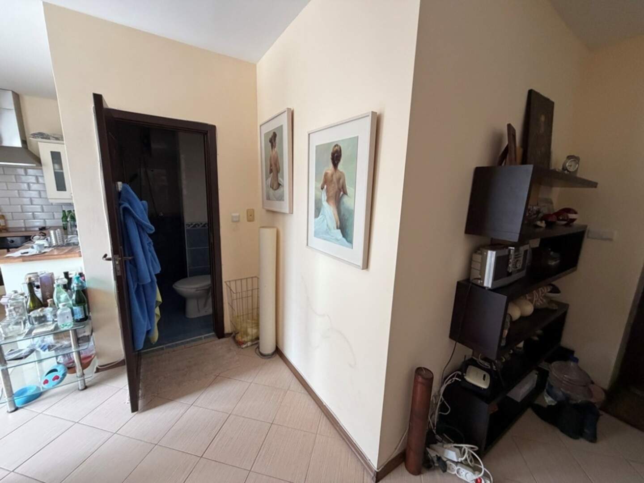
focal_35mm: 14
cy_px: 242
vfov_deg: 85.7
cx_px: 322
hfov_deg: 102.1
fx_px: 260
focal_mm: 2.22
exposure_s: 1/105
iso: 320
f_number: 2.2
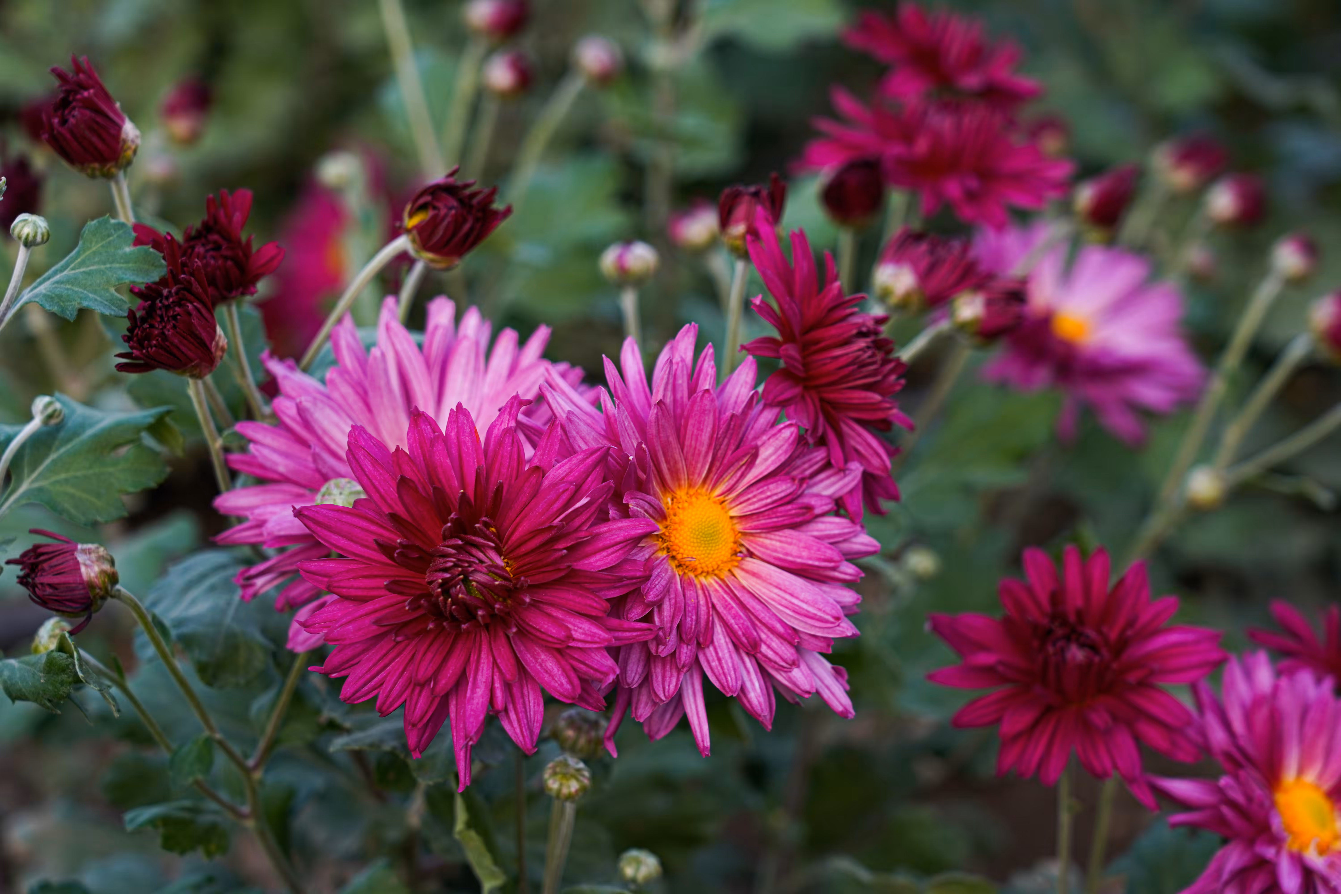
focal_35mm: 105
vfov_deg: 13.0
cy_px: 447
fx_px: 3911
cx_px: 670
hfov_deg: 19.5
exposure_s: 1/200
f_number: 6.3
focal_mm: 105
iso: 400
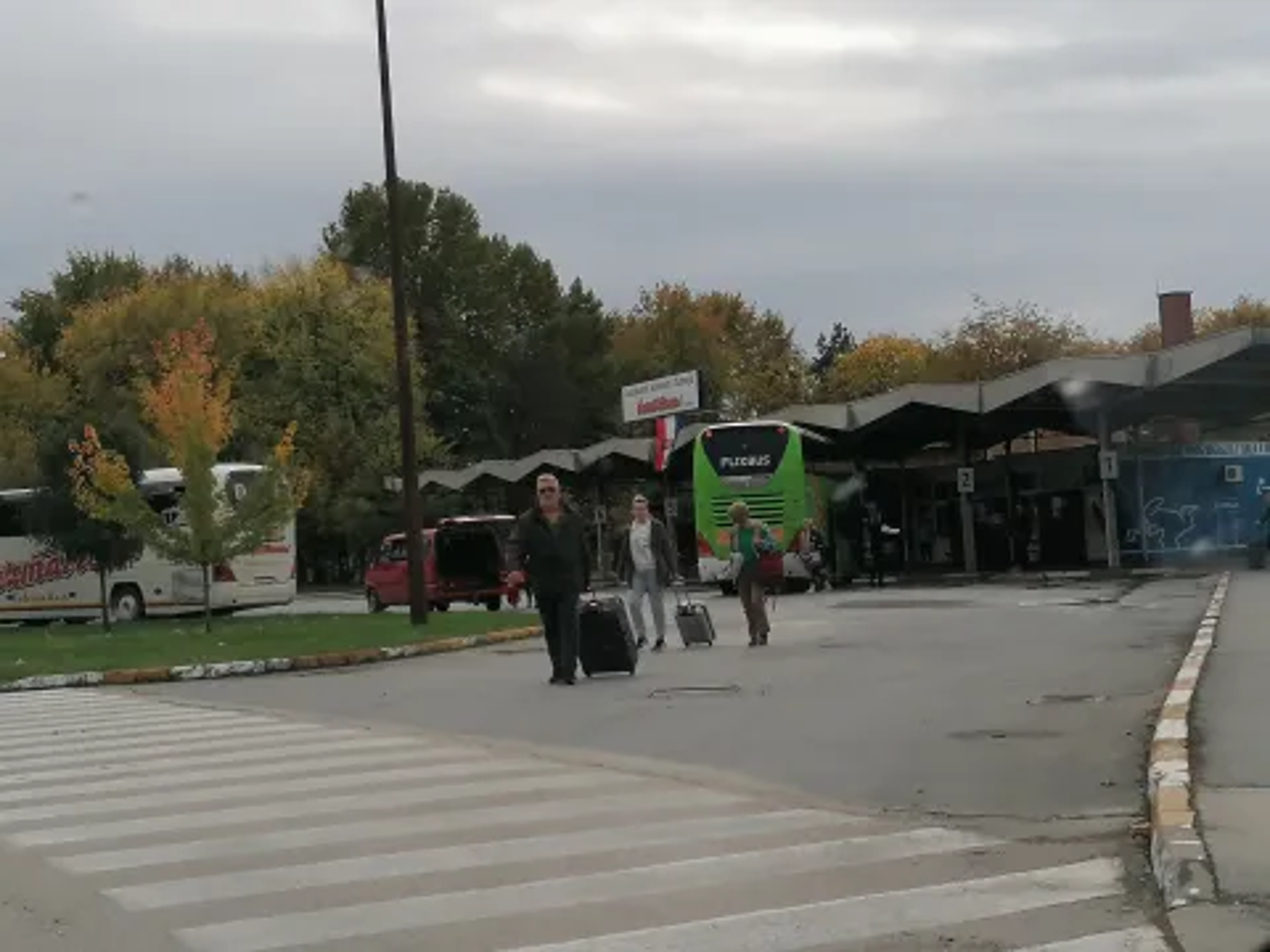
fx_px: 2165
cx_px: 635
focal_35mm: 59
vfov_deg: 24.8
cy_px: 476
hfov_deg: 32.7
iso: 50
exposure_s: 1/1002
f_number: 1.8
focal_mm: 4.75
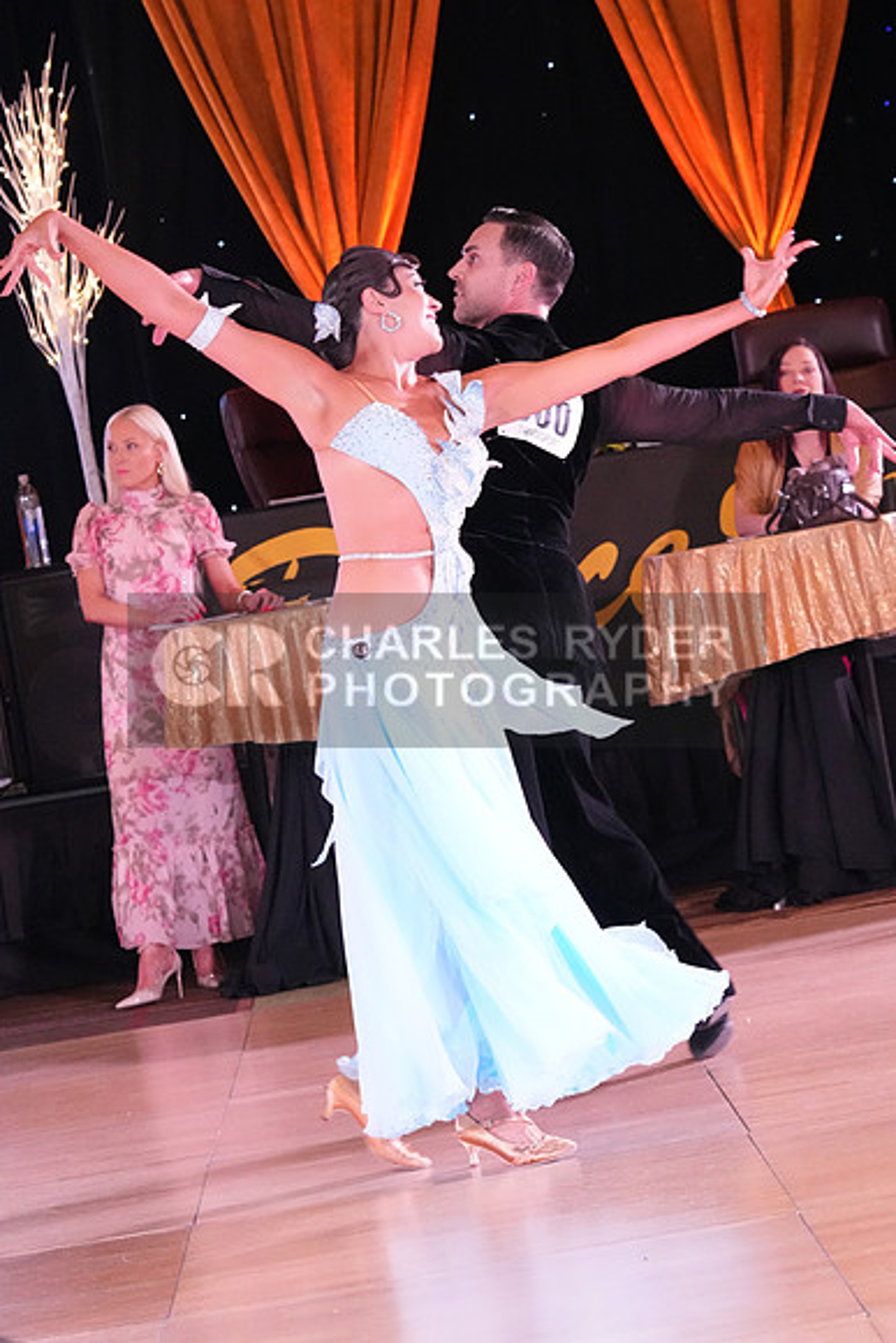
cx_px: 448
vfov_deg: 17.1
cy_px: 672
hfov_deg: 11.4
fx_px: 4477
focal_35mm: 120
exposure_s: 1/320
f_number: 5.6
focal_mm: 80
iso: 8000
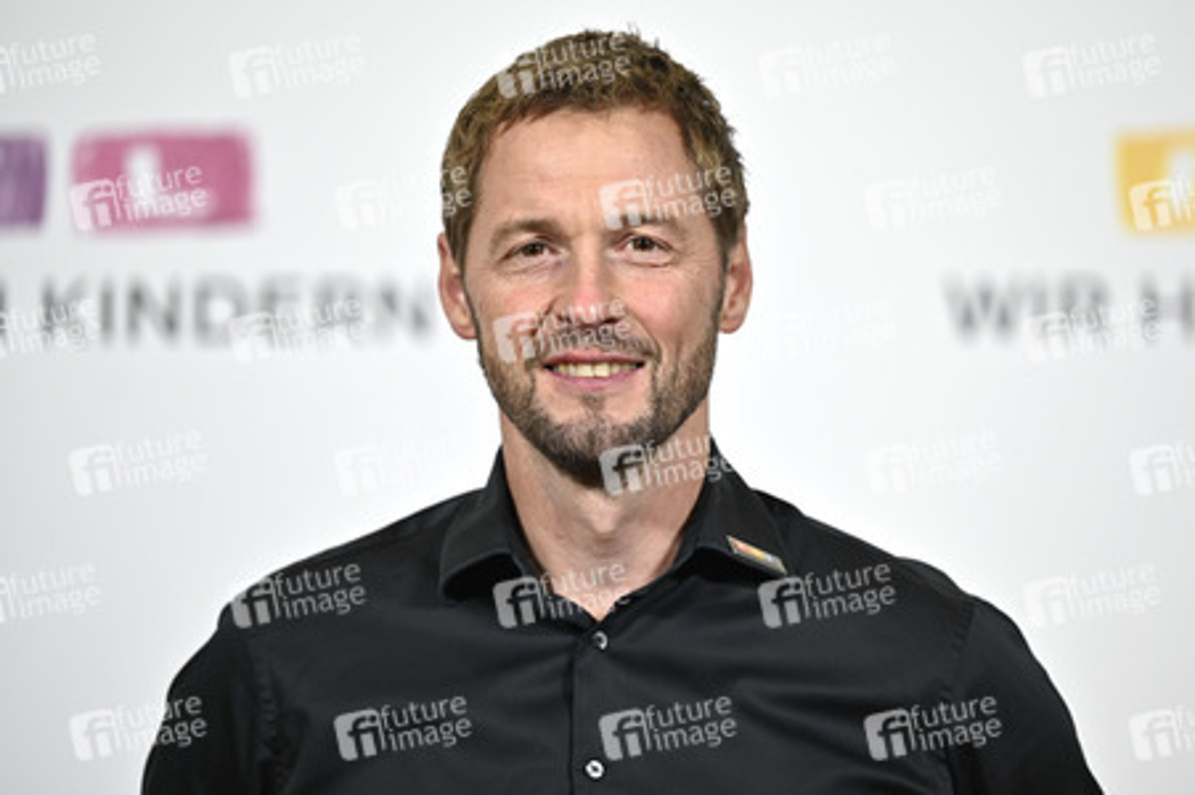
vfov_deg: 8.1
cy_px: 398
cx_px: 598
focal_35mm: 170
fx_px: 5639
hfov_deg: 12.1
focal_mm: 170
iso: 800
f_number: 2.8
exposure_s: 1/640
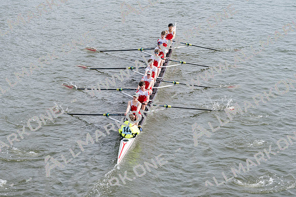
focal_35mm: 117
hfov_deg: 17.5
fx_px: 962
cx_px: 148
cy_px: 98
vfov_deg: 11.7
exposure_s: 1/1600
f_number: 5.6
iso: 400
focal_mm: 117
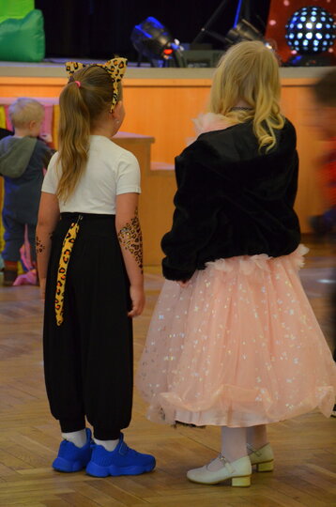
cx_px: 168
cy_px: 254
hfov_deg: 8.7
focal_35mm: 158
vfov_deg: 13.1
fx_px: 2213
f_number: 5.6
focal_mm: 105
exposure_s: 1/30
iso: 1800
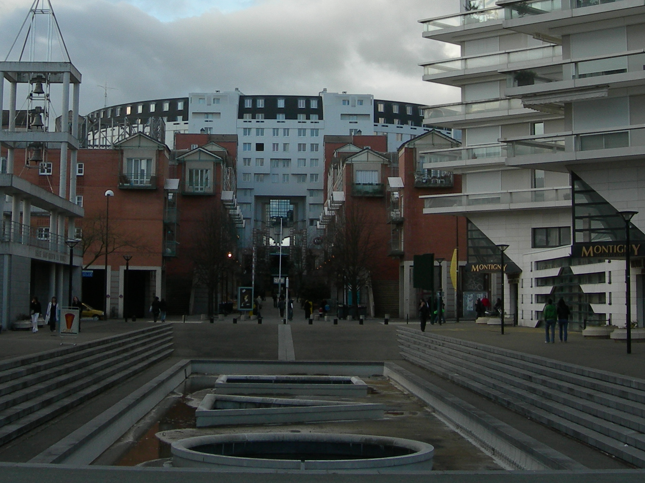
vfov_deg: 20.4
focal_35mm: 71
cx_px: 241
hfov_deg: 27.3
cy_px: 80
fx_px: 1323
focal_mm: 7.8
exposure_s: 1/191
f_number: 4.8
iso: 50
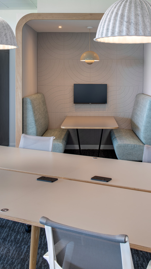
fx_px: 342
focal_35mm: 48
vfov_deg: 42.9
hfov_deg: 24.9
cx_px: 91
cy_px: 133
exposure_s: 1/1.43
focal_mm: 45
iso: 100
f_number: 11
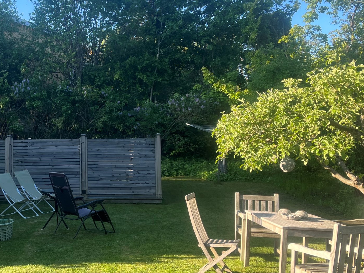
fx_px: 568
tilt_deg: +0.9
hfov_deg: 34.8
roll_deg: +1.0
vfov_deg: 27.0
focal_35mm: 54
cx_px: 91
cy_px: 131
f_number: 1.6
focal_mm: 5.1
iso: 50
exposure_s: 1/761
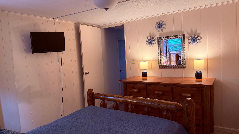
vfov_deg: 42.9
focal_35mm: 27
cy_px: 71
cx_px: 119
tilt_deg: -5.8
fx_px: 171
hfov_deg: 69.9
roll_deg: +3.3
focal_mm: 6.76
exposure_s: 1/60
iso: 320
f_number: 1.78
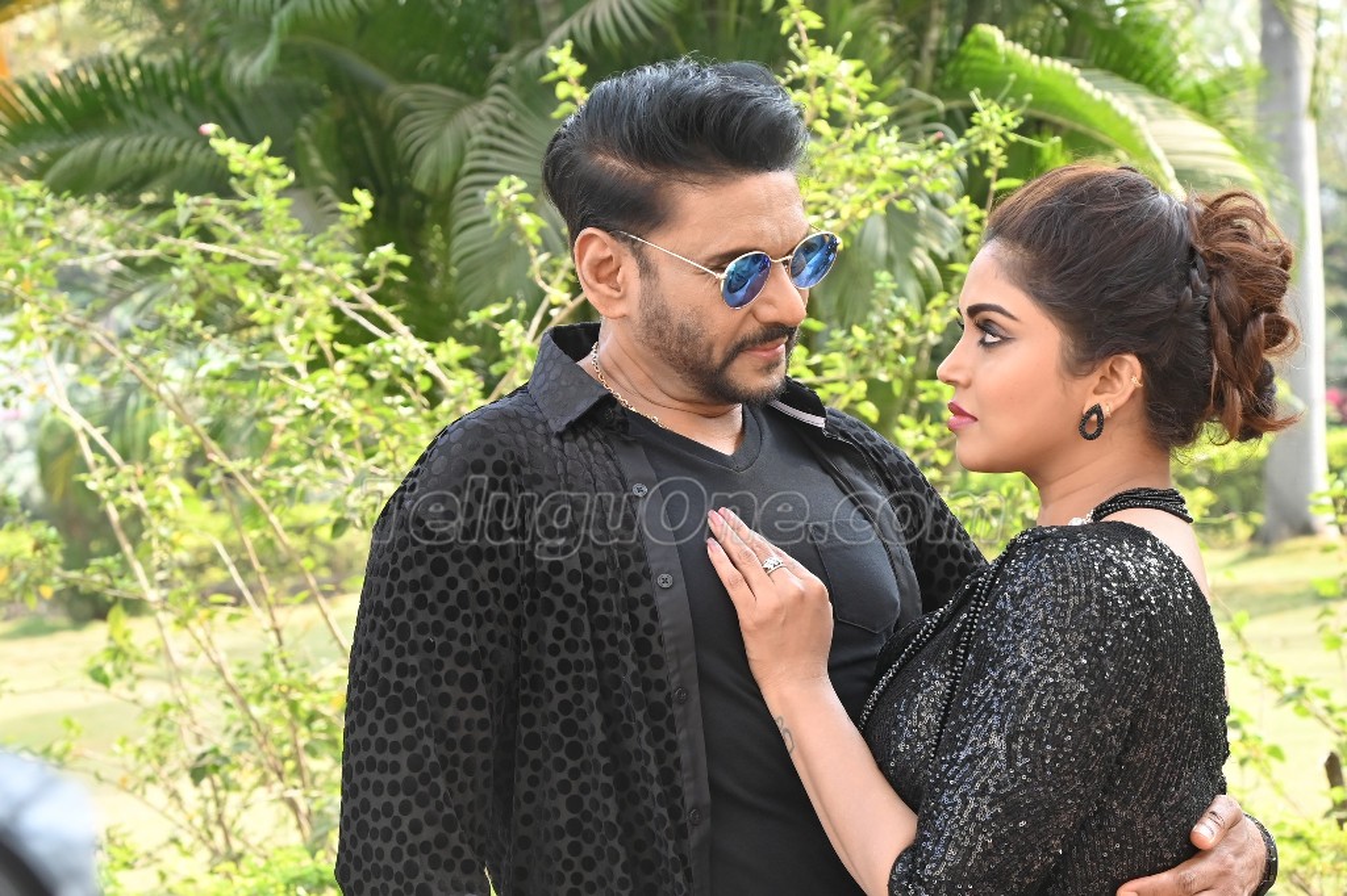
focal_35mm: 97
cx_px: 674
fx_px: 3628
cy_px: 448
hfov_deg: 21.0
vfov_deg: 14.1
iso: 640
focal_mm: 65
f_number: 7.1
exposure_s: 1/250
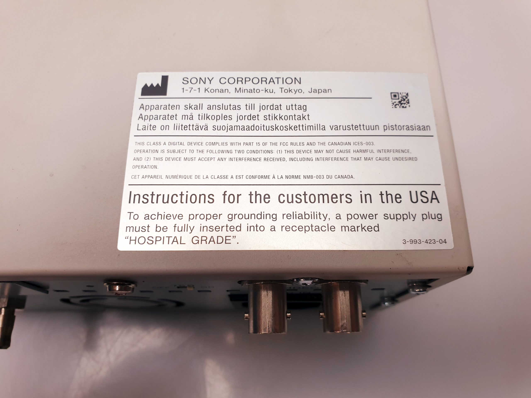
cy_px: 199
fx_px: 399
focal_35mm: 26
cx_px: 266
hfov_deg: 67.3
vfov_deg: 53.1
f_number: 2.4
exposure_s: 1/100
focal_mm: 4.3
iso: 80
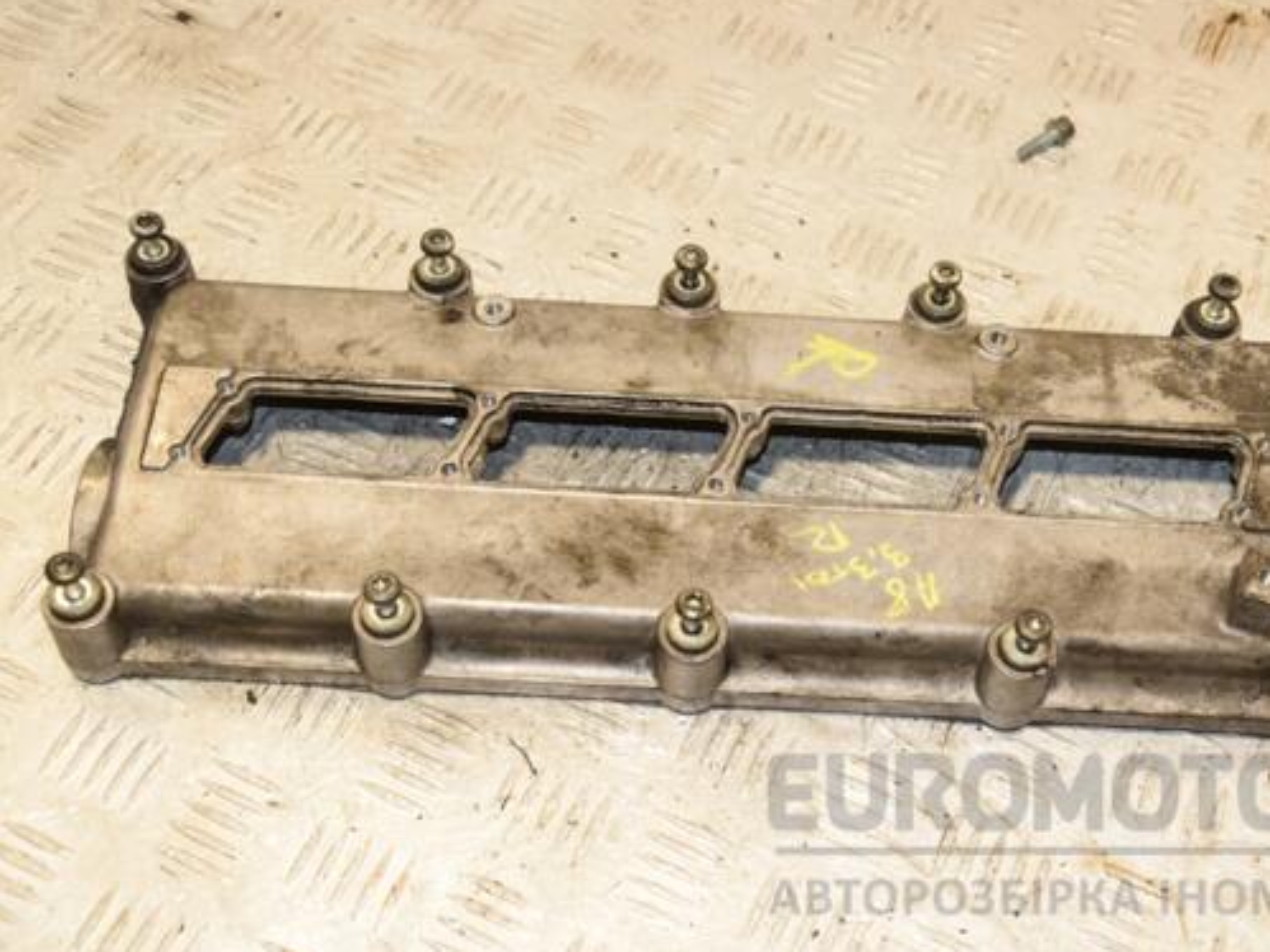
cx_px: 720
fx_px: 1907
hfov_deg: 36.8
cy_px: 453
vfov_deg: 28.0
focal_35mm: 52
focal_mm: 30
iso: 800
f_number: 6.3
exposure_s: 1/200
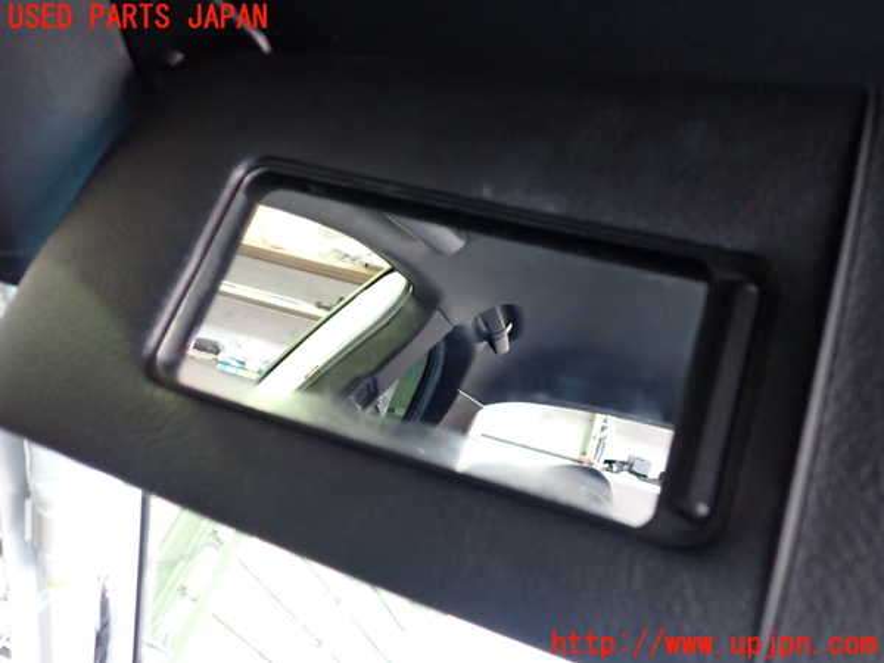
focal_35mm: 30
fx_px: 766
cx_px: 442
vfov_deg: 46.8
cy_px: 332
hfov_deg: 60.0
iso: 800
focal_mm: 5.4
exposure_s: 1/25
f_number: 2.3
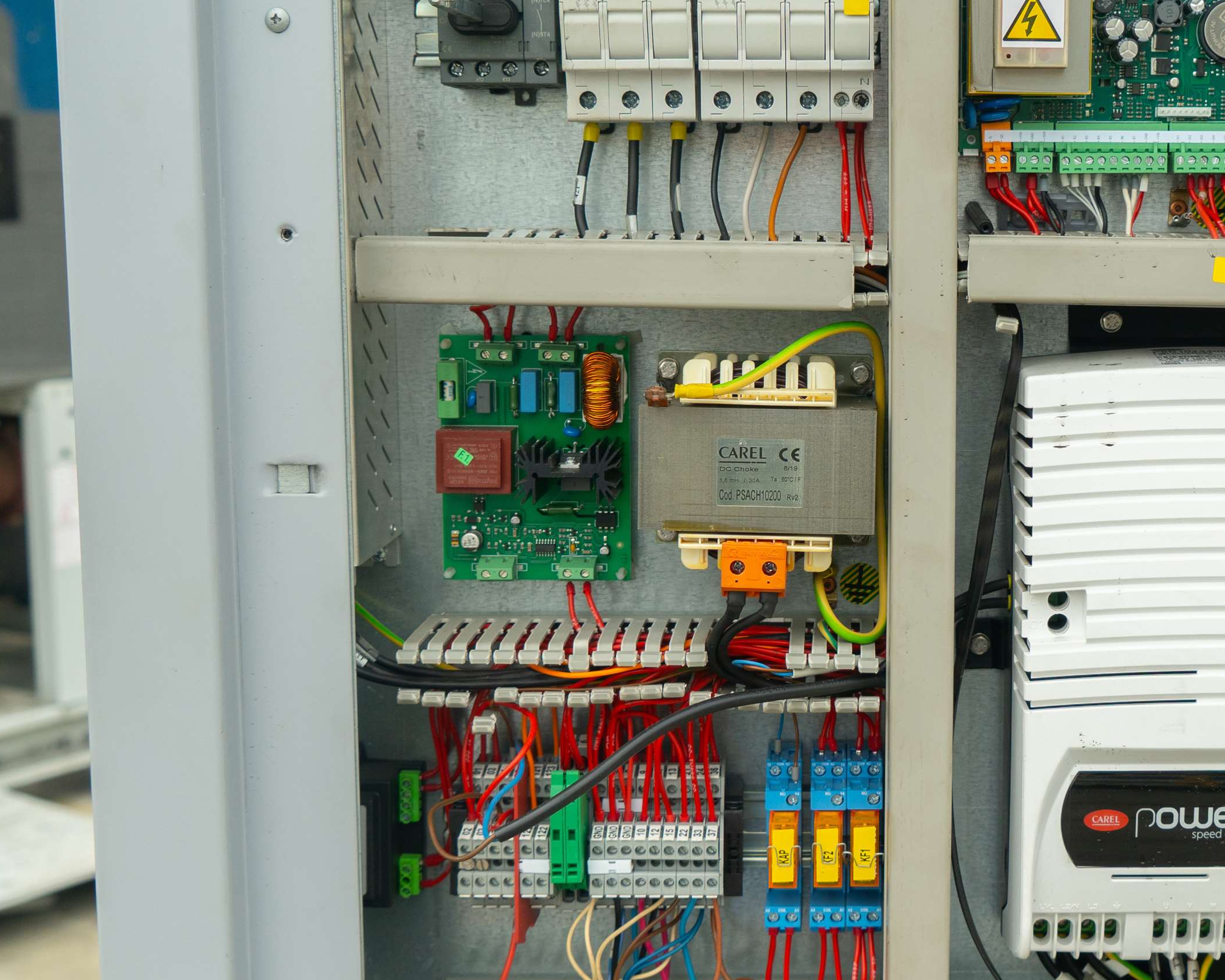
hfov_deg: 33.1
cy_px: 495
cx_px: 880
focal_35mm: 56
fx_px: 2030
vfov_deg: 27.1
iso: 250
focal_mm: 30
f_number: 5.6
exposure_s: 1/160
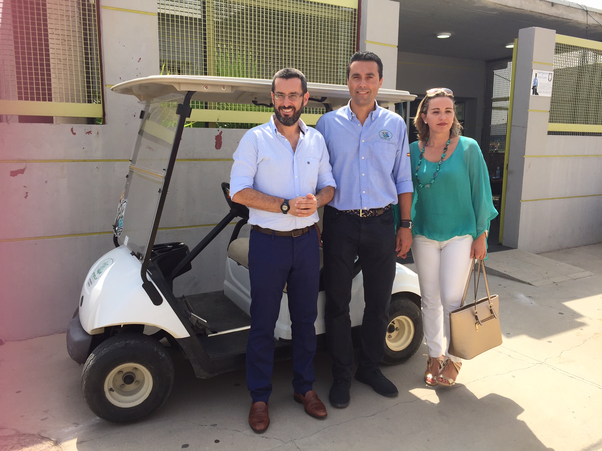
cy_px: 226
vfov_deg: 48.2
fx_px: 504
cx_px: 301
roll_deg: -0.4
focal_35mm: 29
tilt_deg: -9.3
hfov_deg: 61.7
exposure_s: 1/920
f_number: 2.2
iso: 32
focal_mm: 4.15
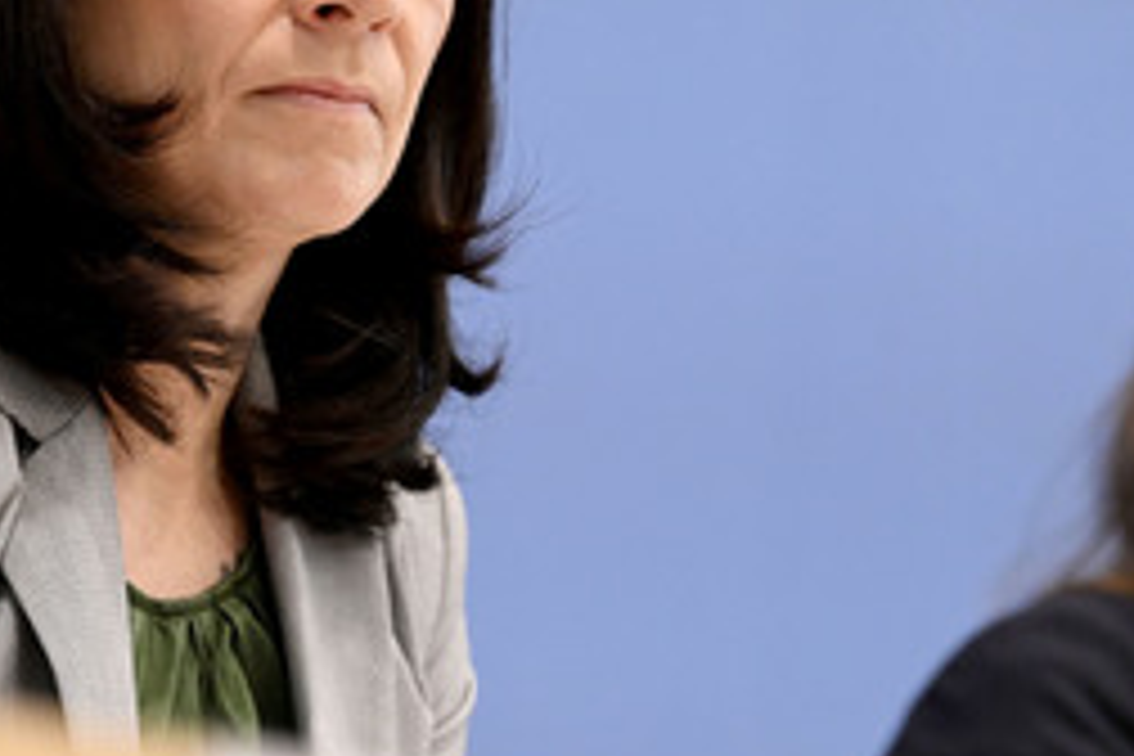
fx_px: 9575
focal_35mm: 304
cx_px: 196
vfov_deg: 4.5
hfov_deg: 6.8
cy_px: 166
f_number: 5.6
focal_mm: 170
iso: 5000
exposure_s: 1/640
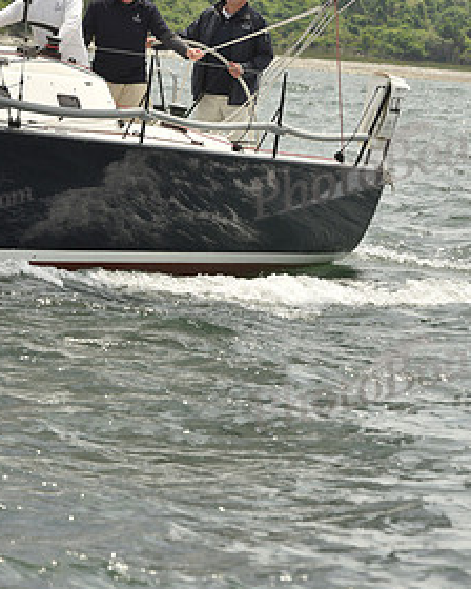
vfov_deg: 5.8
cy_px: 86
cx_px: 142
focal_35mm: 331
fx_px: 5768
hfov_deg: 4.7
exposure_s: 1/1000
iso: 400
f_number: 10
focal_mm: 170
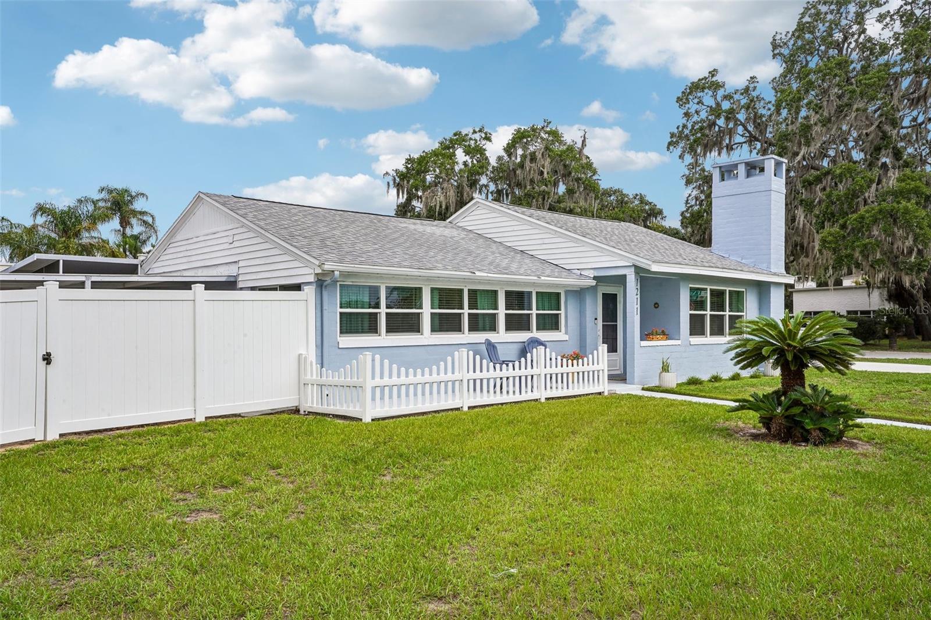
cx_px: 466
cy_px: 310
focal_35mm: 28
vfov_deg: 46.4
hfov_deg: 65.5
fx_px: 724
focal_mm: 28
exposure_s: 1/40
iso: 100
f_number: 20
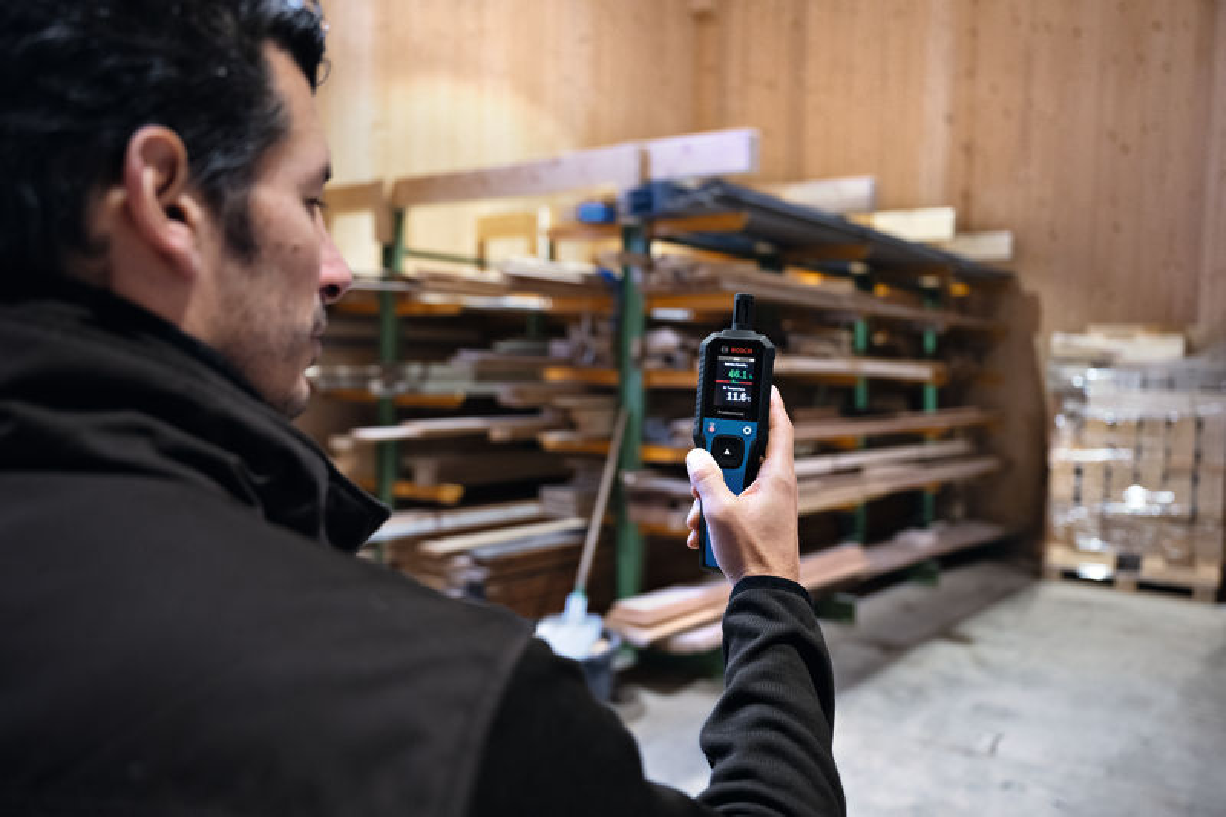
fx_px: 1021
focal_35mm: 30
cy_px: 408
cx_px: 613
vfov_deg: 43.6
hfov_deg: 61.9
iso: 1800
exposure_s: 1/160
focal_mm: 30
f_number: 2.8
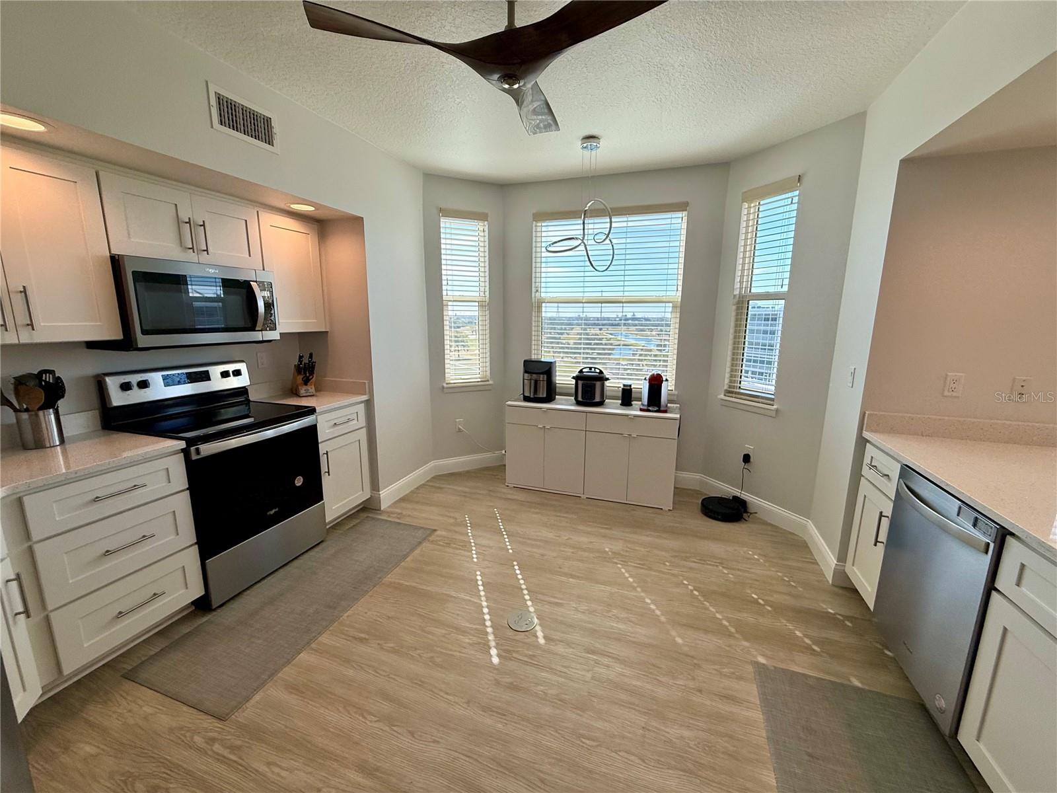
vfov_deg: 85.7
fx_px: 427
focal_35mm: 14
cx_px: 528
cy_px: 396
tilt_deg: -10.2
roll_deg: -0.8
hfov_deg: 102.1
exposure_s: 1/411
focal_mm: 2.22
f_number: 2.2
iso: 64
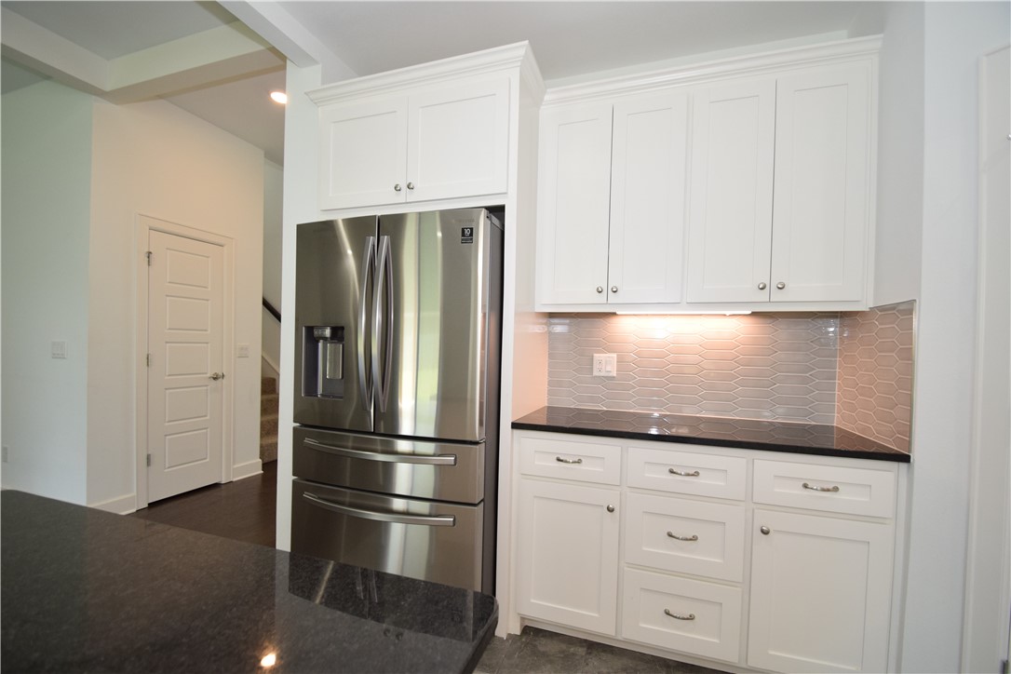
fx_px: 421
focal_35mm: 15
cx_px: 506
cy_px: 337
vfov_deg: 77.3
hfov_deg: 100.4
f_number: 5
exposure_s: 1/100
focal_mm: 10
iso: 800
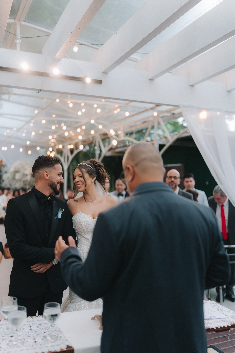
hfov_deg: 37.9
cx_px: 118
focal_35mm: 35
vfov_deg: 54.4
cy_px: 176
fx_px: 343
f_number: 1.3
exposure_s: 1/250
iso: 125
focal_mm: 35
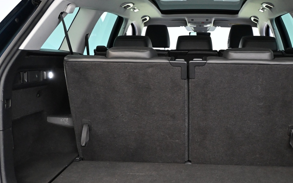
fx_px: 354
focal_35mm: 44
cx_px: 188
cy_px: 112
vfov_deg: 28.9
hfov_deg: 44.5
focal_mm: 19.5
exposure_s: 1/60
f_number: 3.8
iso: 3200
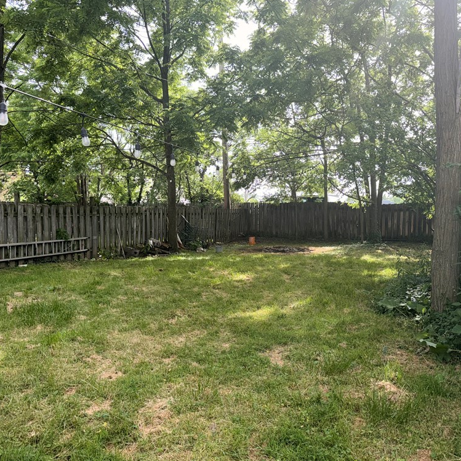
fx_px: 437
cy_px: 230
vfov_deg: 55.6
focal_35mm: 29
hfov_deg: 55.5
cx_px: 252
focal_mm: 6.76
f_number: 1.78
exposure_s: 1/501
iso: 100
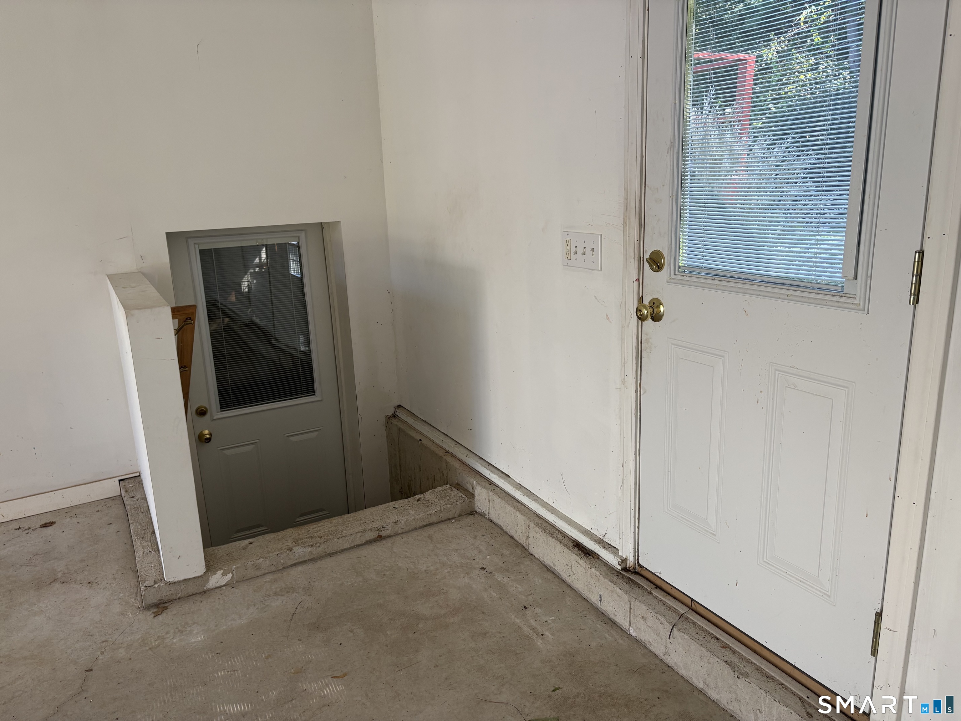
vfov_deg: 53.1
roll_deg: +2.5
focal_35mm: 26
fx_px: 722
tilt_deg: -14.4
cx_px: 480
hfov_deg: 67.3
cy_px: 360
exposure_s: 1/120
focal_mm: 5.96
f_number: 1.6
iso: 80
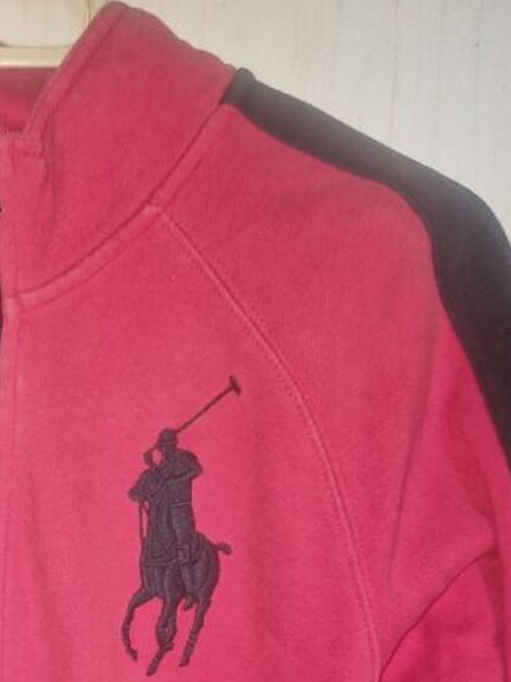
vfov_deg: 32.8
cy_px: 674
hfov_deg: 25.5
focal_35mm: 54
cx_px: -19
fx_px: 1063
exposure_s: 1/100
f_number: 1.8
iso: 500
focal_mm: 5.4
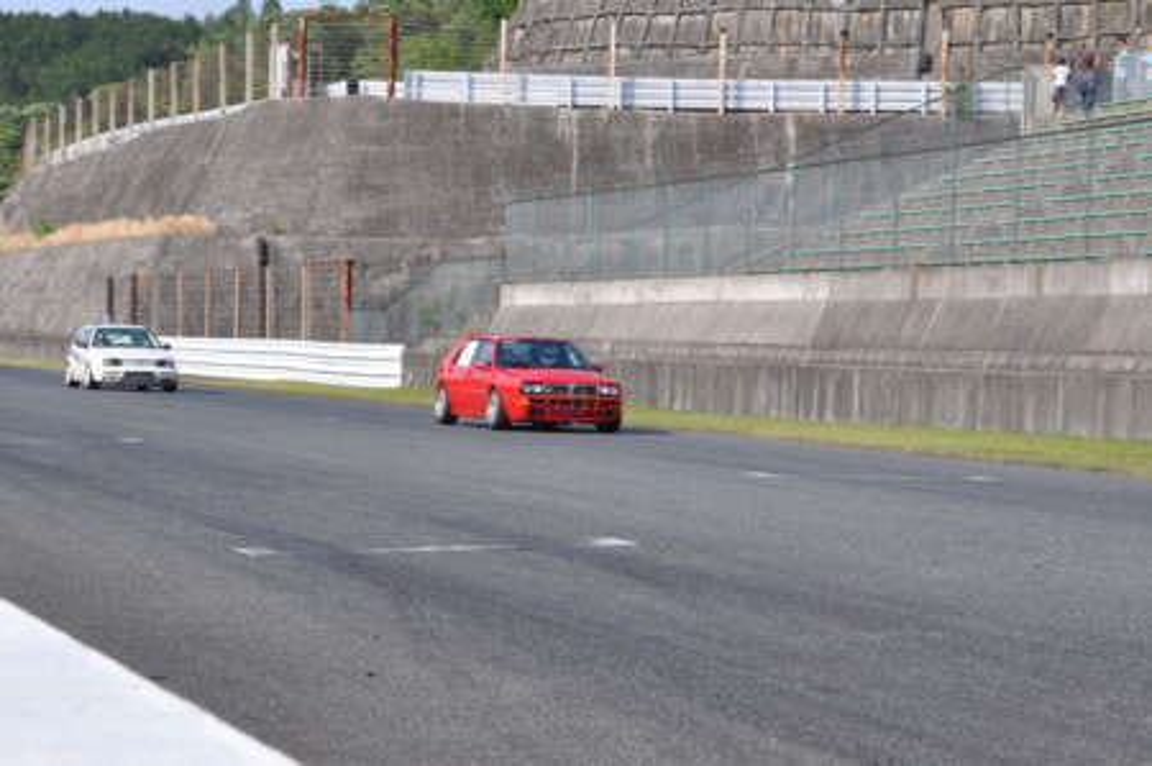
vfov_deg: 15.2
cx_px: 576
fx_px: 2877
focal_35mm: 90
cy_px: 383
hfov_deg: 22.6
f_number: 18
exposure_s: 1/250
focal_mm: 60
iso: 640
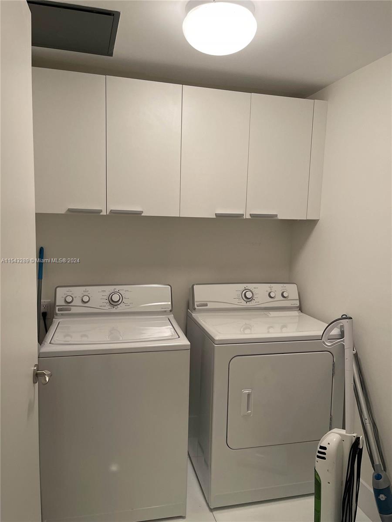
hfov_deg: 53.1
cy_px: 261
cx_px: 196
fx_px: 393
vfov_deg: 67.3
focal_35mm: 26
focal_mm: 5.1
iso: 125
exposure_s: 1/120
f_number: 1.6
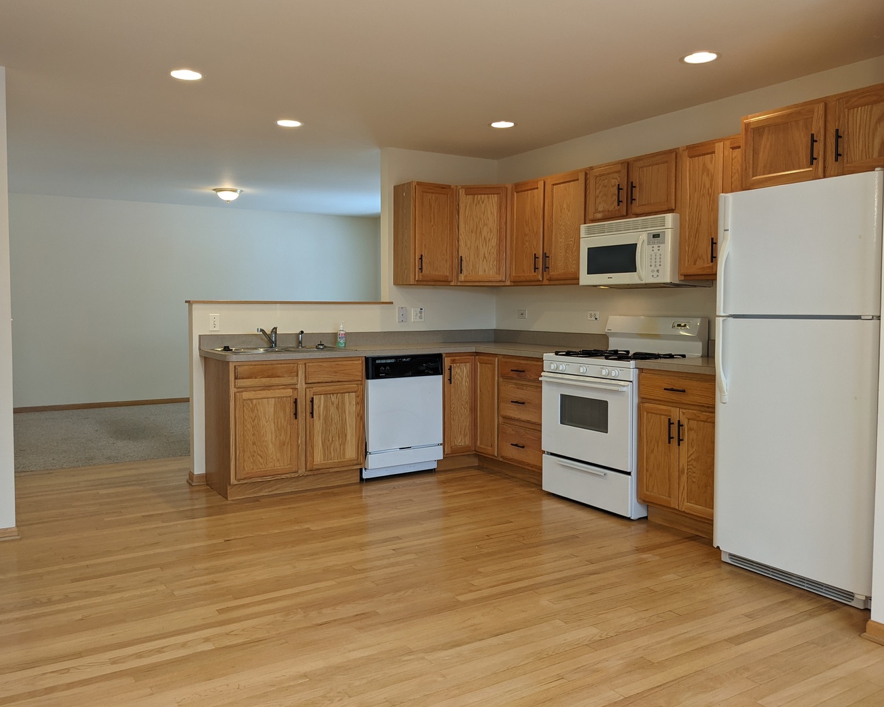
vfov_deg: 50.0
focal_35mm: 29
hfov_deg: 60.4
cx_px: 446
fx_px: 759
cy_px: 346
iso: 71
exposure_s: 1/60
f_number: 1.73
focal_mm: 4.38
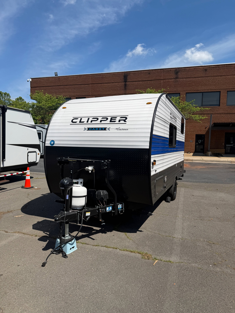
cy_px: 156
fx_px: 217
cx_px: 118
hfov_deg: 56.8
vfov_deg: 71.6
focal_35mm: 24
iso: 80
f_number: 1.78
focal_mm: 6.76
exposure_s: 1/6711
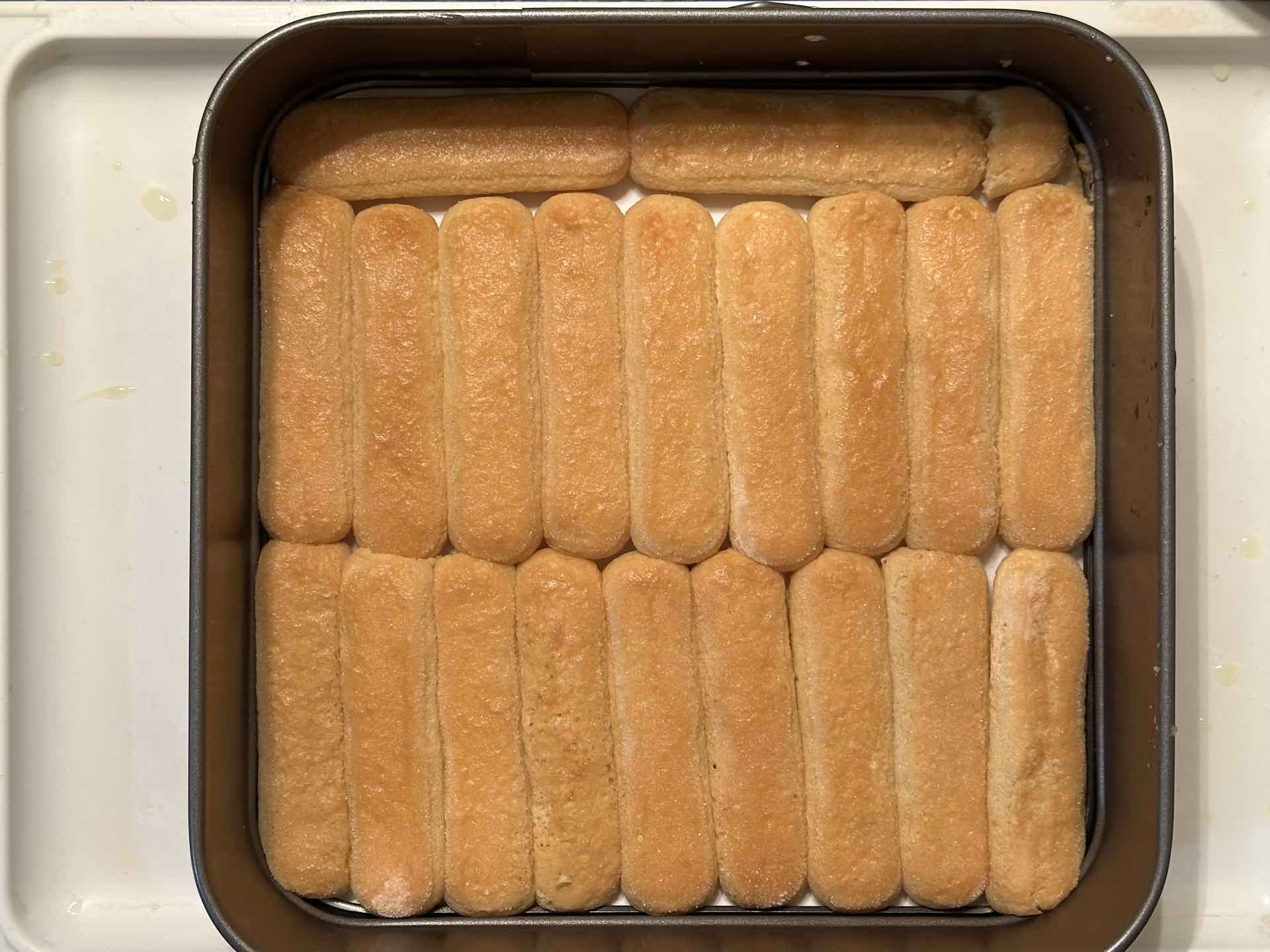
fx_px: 1761
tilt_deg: -89.0
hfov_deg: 39.7
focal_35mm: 48
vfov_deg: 30.3
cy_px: 476
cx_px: 635
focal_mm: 6.86
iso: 125
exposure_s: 1/50
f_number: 1.78
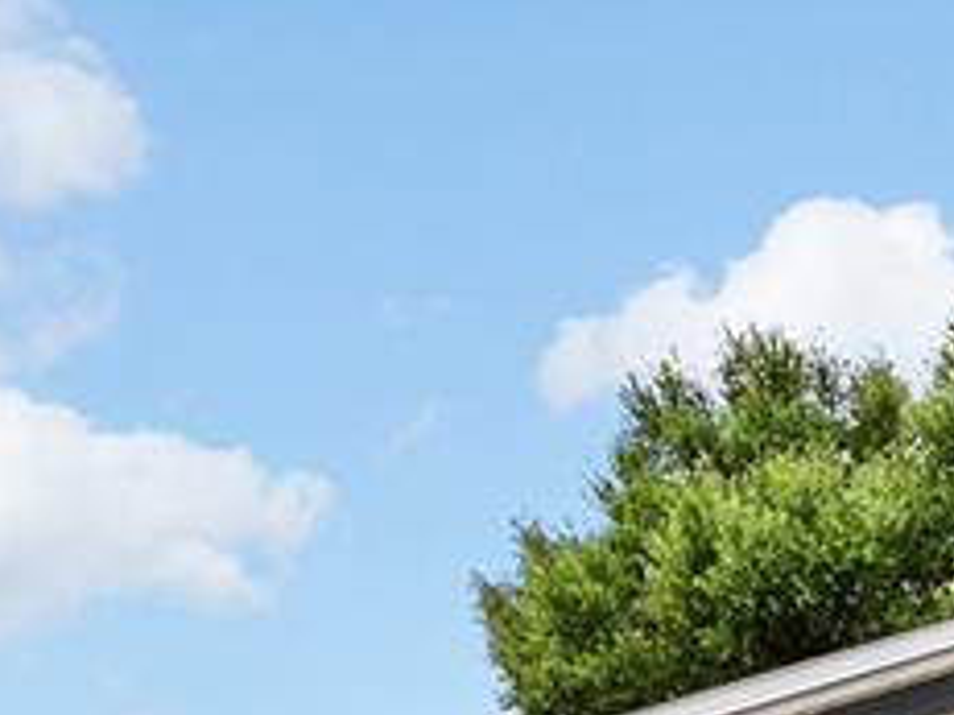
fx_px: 2699
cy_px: 1271
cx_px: 1640
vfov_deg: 13.6
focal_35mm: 98
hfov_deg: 17.0
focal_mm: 23
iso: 100
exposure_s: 1/30
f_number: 8
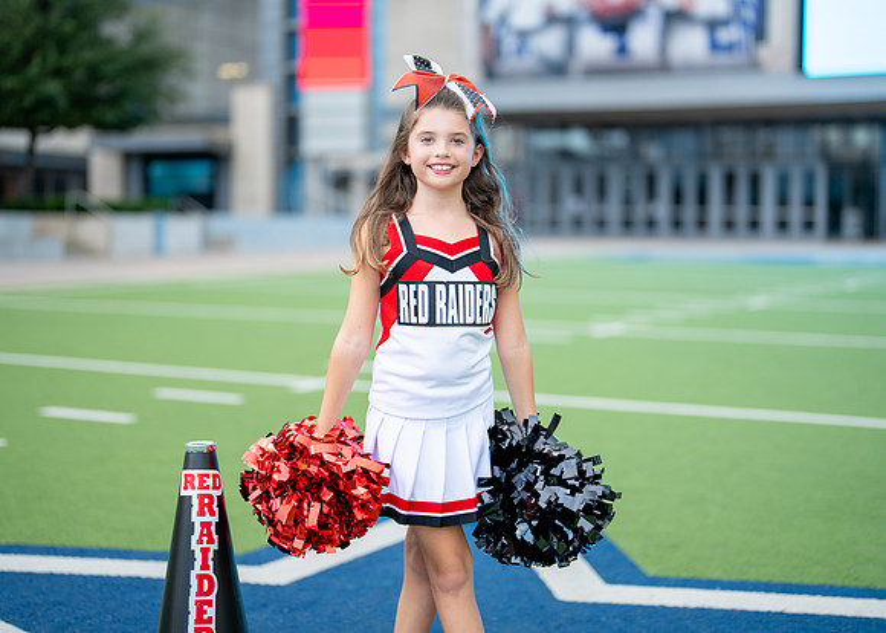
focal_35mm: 59
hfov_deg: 33.2
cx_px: 454
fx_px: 1488
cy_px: 290
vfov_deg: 24.0
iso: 160
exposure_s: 1/1250
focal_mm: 50
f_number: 1.2
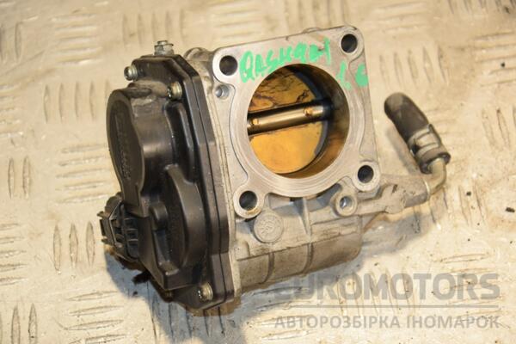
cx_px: 258
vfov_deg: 13.0
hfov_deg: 19.5
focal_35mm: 105
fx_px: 1505
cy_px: 172
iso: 800
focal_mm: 70
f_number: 5.3
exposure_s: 1/200
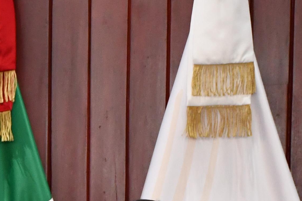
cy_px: 452
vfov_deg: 4.4
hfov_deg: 6.5
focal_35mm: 310
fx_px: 2600
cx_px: -245
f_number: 4.5
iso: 1250
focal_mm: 42
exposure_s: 1/60
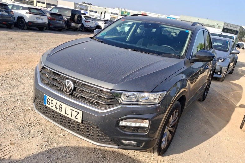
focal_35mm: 29
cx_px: 119
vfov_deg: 44.9
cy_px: 91
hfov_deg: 63.7
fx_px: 197
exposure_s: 1/441
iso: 20
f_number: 1.8
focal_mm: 4
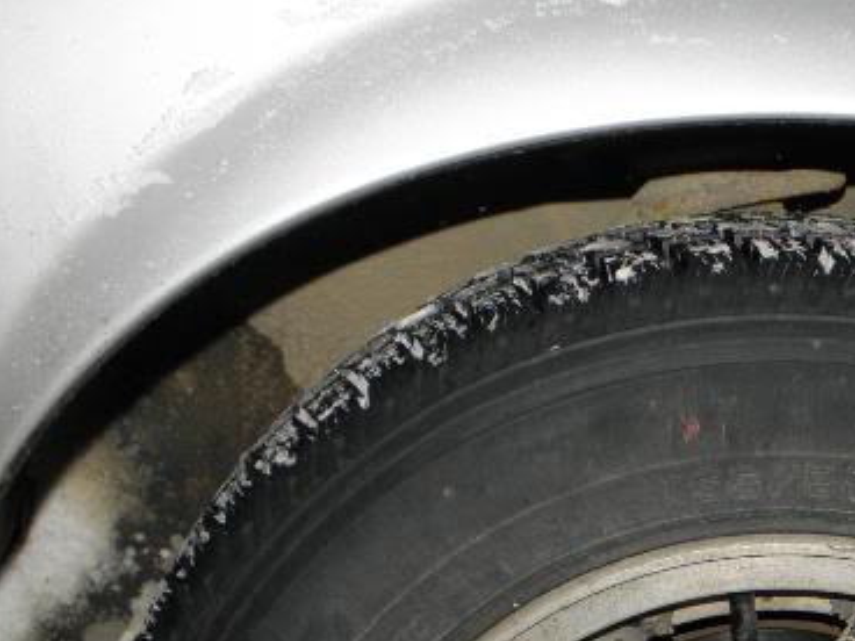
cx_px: 755
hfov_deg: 24.4
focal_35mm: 78
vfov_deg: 18.6
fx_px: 1927
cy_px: 574
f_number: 3.5
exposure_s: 1/30
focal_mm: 5
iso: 100
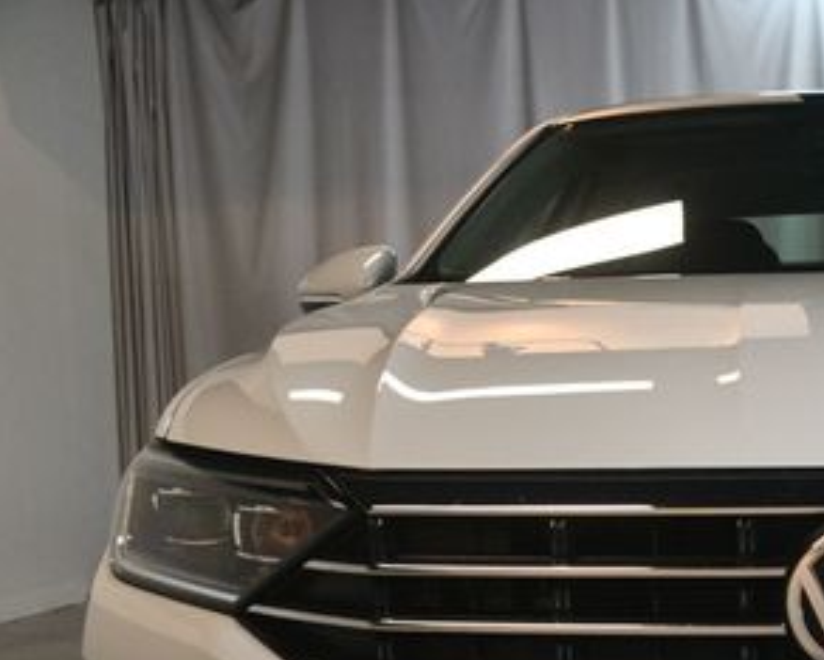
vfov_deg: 20.3
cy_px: 592
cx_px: 895
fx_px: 1806
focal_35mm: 74
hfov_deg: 24.1
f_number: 3.8
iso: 800
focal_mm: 24
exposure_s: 1/160
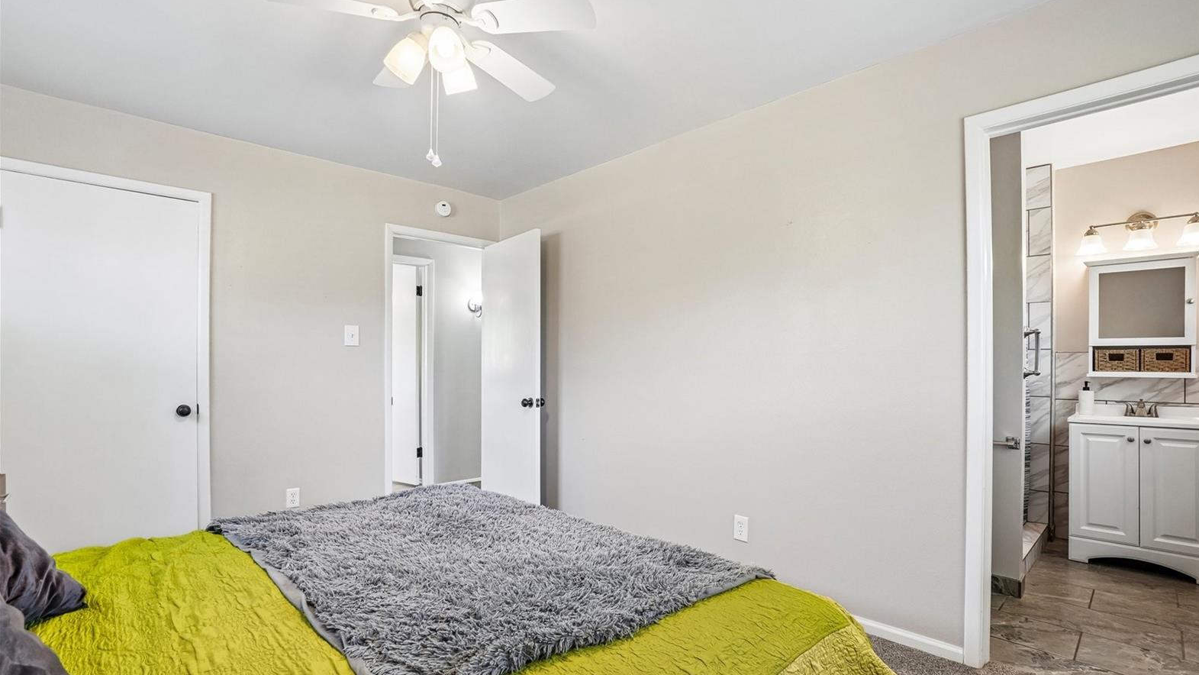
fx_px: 509
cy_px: 367
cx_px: 610
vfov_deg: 67.0
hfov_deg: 99.4
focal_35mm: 16
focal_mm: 10
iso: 400
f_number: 8
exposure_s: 1/10
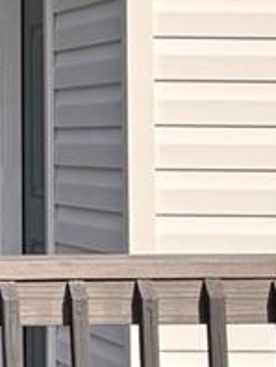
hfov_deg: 7.7
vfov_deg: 10.5
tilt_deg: +4.2
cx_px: -280
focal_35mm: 186
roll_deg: -0.5
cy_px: -26
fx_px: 1973
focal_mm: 6.76
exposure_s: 1/2833
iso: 80
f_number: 1.78
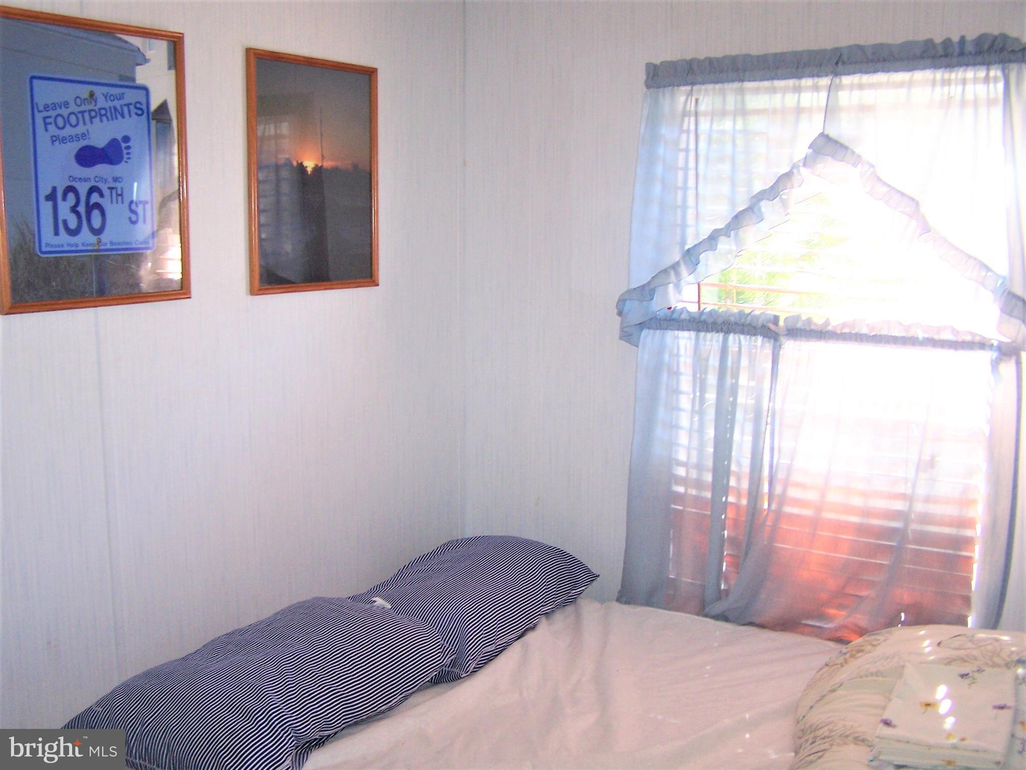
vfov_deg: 37.7
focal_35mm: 38
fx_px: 1126
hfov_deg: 49.0
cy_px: 385
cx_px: 513
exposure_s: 1/60
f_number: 2.8
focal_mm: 6.3
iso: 140
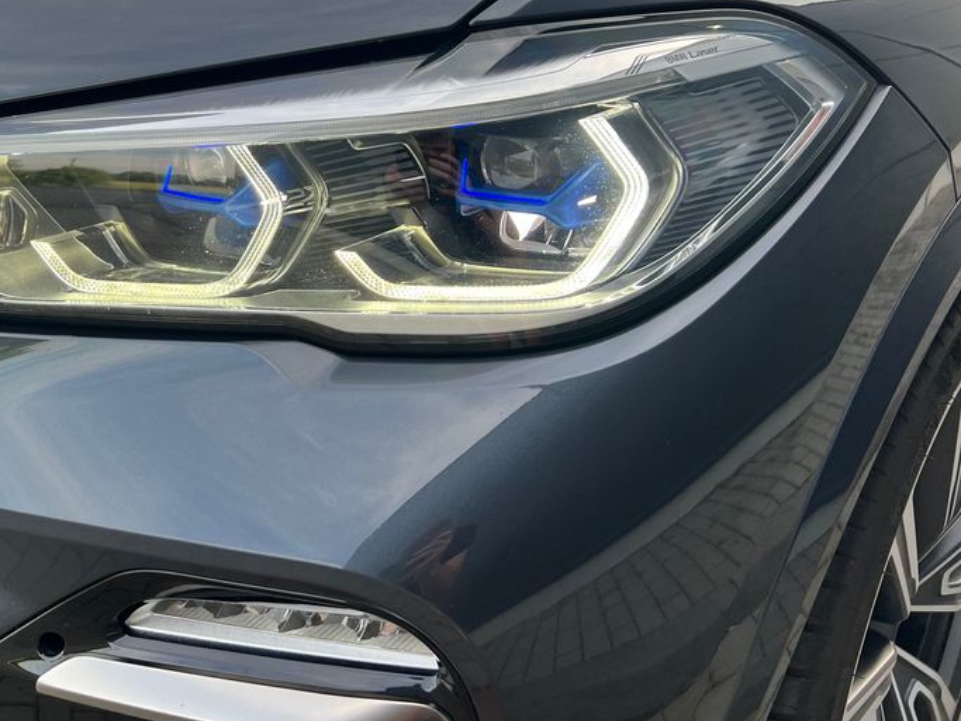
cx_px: 304
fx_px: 1083
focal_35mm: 39
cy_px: 277
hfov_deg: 46.9
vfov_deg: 36.6
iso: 80
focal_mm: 5.7
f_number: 1.5
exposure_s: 1/488
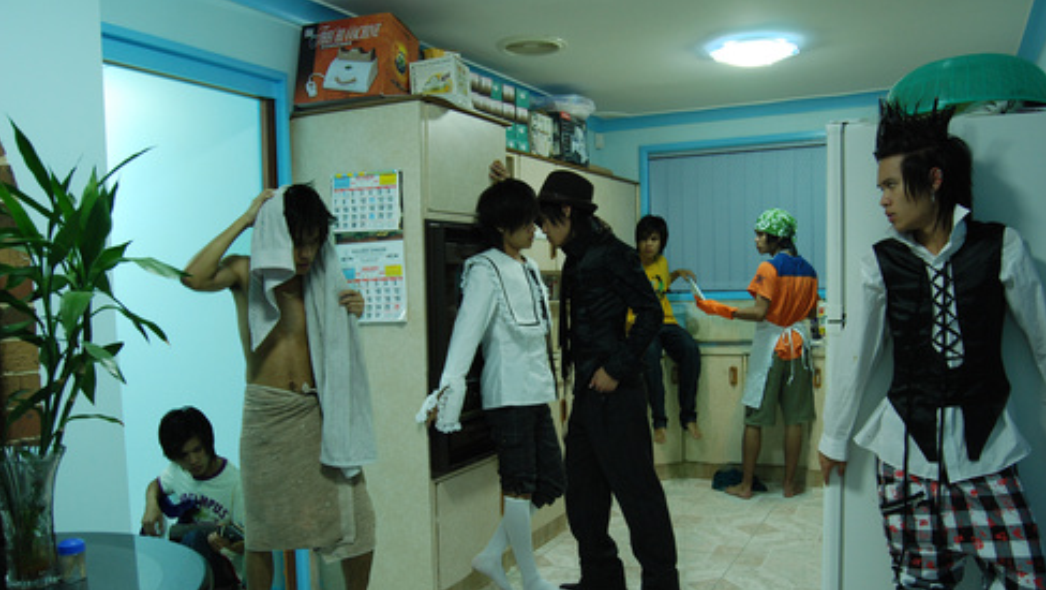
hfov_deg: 66.0
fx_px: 805
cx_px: 527
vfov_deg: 40.1
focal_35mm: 29
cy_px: 355
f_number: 7.1
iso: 400
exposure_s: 1/2.5
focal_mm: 18
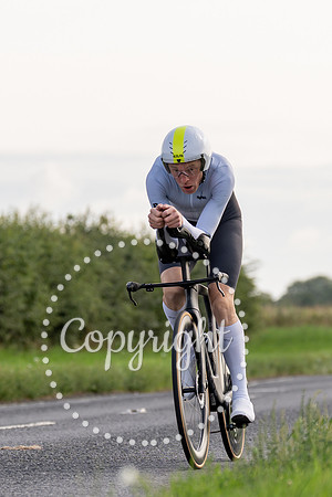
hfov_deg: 5.6
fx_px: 3387
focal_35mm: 245
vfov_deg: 8.4
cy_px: 273
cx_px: 145
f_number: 3.2
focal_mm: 106
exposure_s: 1/1000
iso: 100
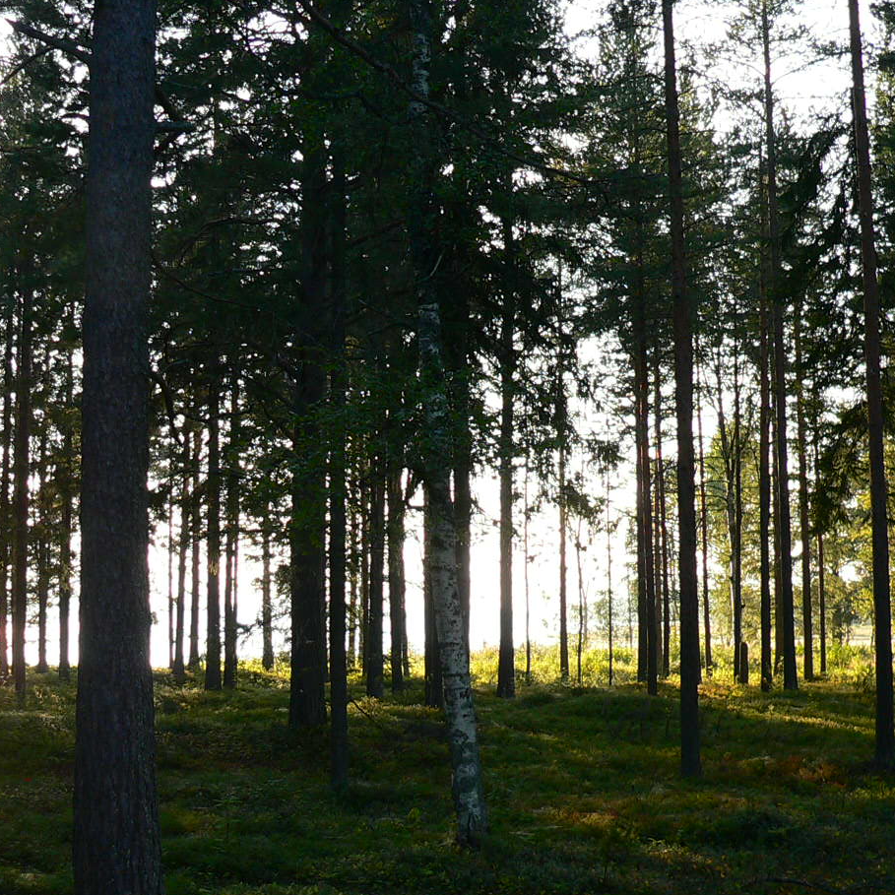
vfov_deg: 30.6
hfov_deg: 30.5
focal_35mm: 56
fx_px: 1638
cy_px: 453
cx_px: 351
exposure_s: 1/125
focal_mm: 6
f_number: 2.8
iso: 80
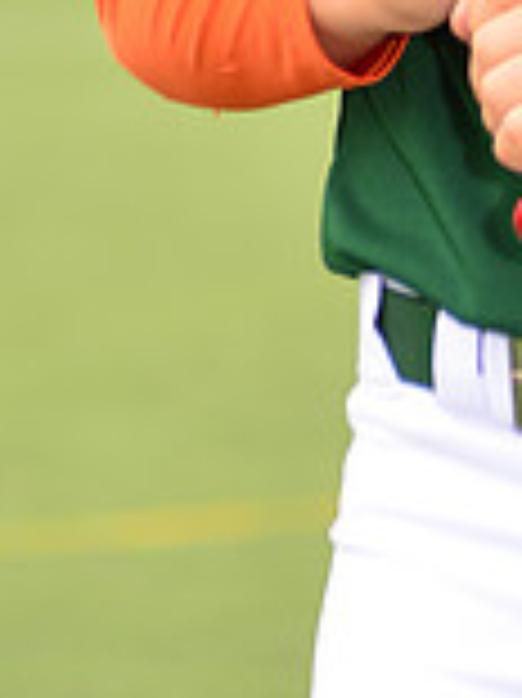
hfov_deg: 2.4
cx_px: 646
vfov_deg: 3.2
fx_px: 12322
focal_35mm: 612
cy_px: -401
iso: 200
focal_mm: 170
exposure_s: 1/250
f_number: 6.3
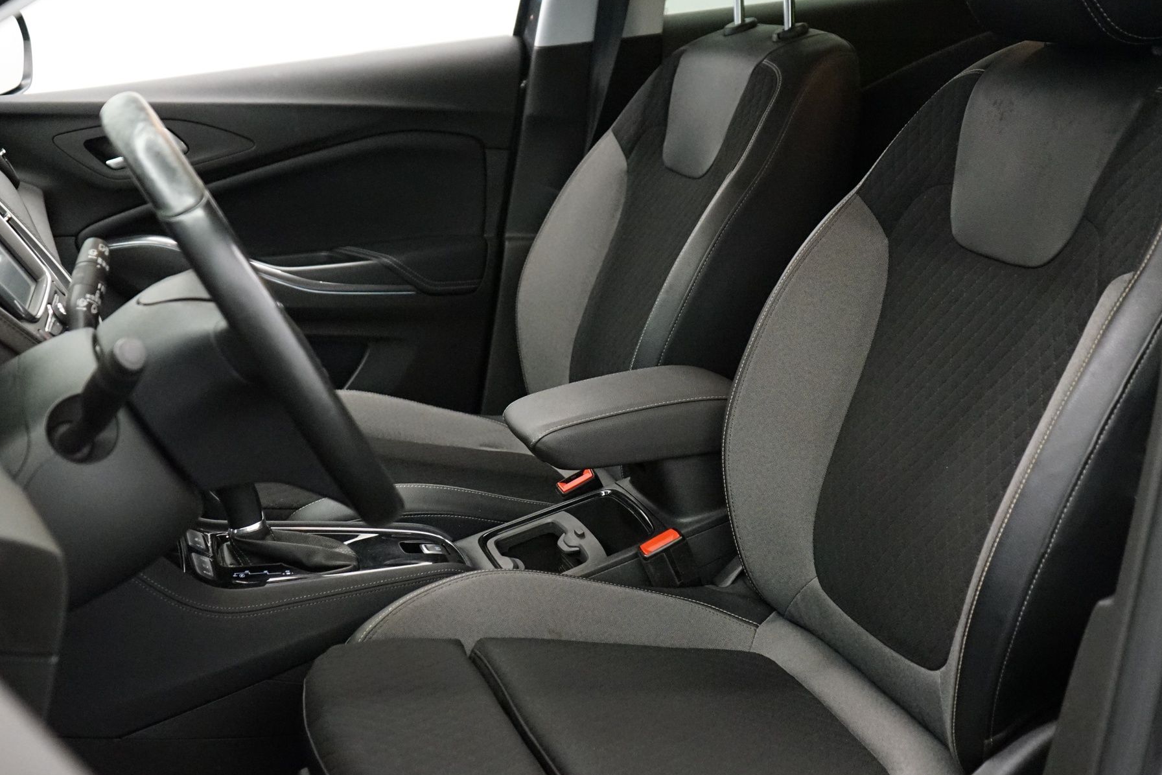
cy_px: 453
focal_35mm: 46
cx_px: 592
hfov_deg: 42.7
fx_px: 1485
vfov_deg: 29.2
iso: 6400
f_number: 4
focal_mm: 33
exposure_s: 1/160
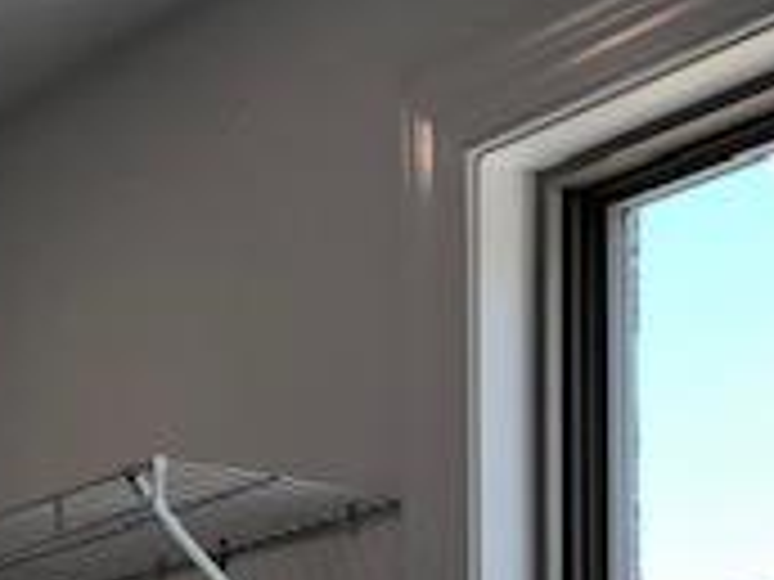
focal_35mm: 104
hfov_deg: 16.6
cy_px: 890
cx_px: -500
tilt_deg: +6.0
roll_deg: -0.2
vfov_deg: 13.4
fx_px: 2325
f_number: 1.8
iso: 25
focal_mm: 3.99
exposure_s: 1/120
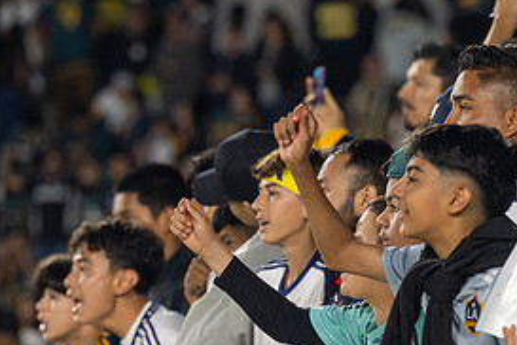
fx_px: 6103
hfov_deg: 4.8
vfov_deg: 3.2
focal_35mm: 425
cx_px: 436
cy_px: 236
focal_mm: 200
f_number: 4
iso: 2500
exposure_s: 1/400
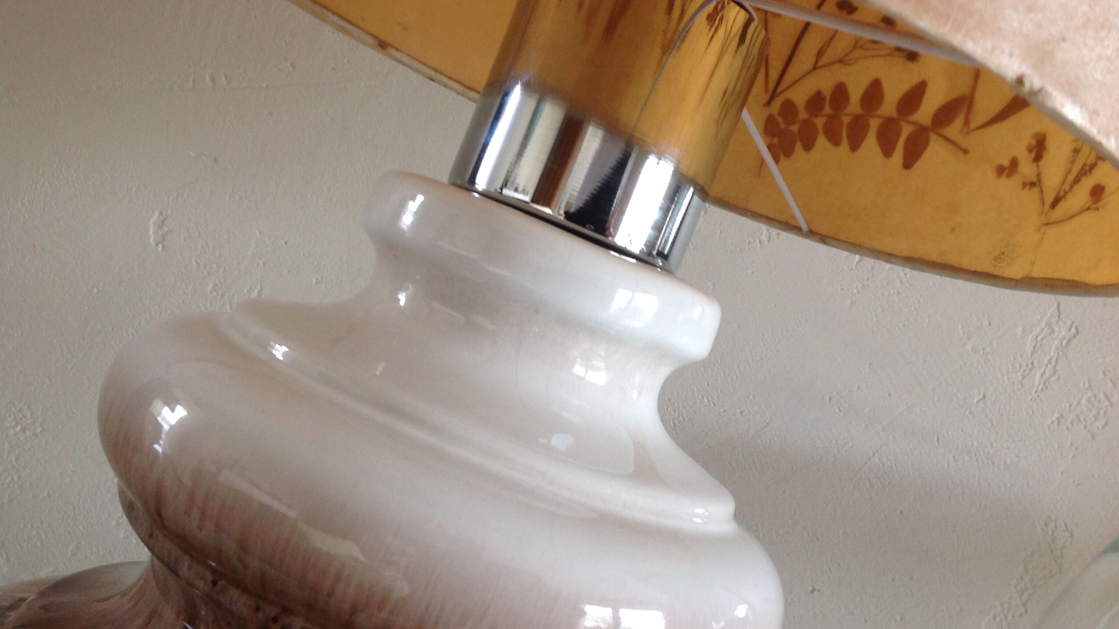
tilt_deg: +0.9
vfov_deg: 30.4
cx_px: 554
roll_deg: -22.6
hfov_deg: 51.6
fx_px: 1157
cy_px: 268
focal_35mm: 39
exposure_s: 1/15
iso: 80
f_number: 2.4
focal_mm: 4.28
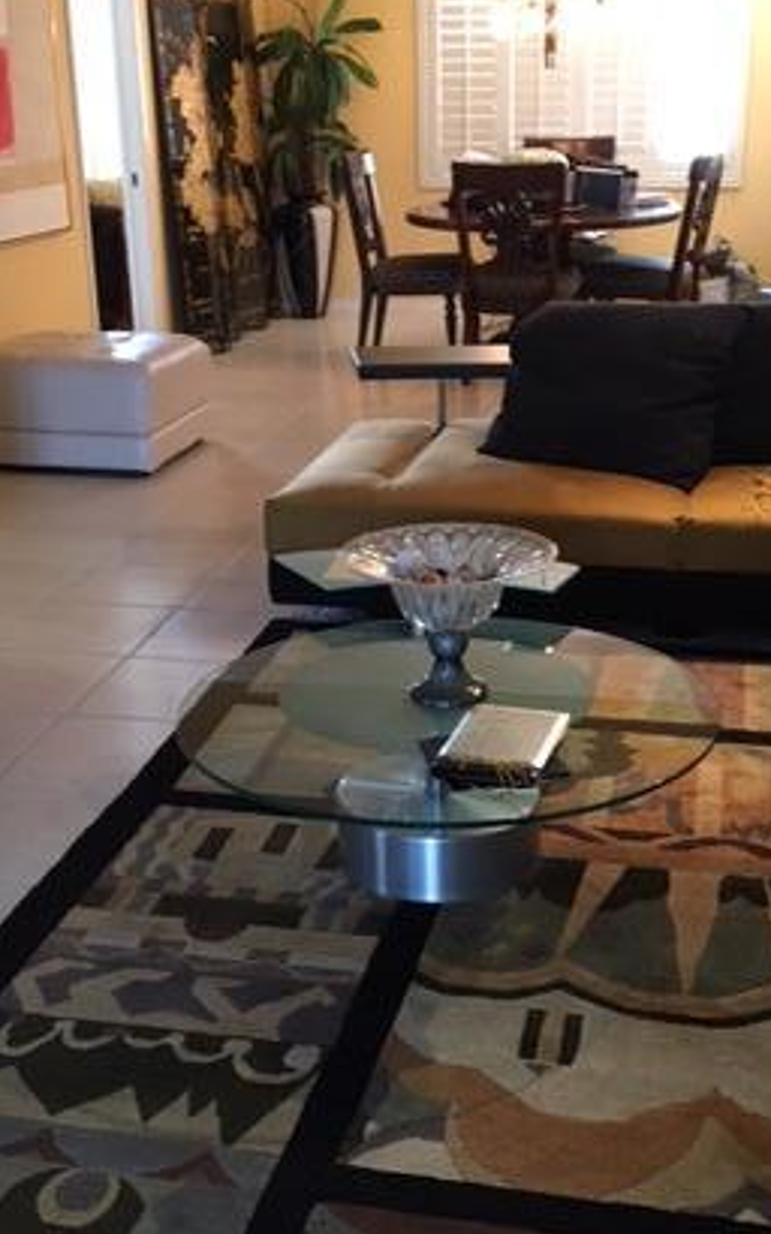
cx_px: 425
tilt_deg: -20.5
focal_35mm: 48
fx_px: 1615
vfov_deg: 41.8
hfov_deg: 26.8
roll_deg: +0.9
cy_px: 683
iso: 200
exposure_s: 1/24
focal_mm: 4.15
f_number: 2.2
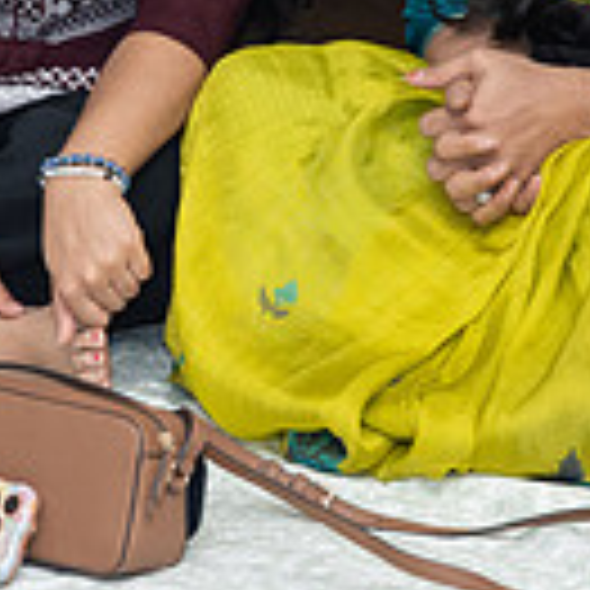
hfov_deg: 5.4
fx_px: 6228
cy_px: 133
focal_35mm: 323
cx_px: 117
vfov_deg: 5.4
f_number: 2.8
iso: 500
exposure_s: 1/200
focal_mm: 86
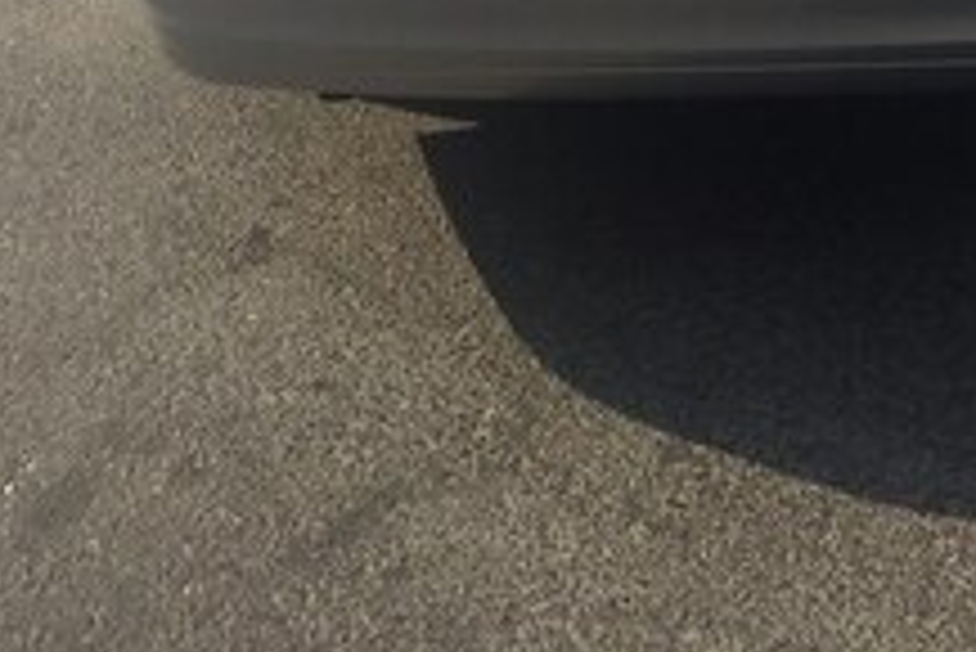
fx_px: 1872
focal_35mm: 69
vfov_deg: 17.1
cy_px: -427
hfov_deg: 28.8
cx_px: 738
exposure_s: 1/2198
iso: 32
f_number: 2.2
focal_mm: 4.15
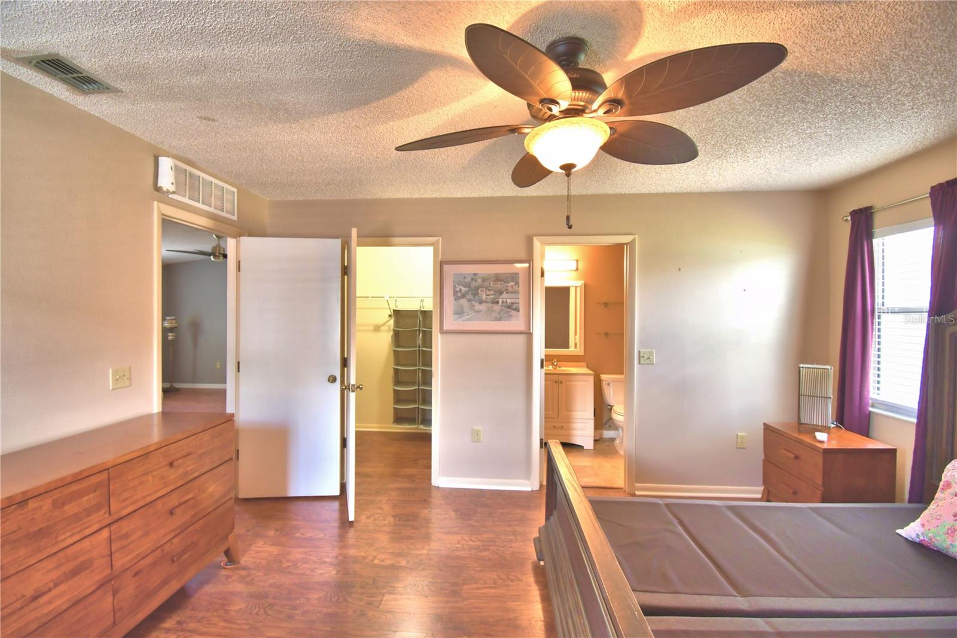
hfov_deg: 100.4
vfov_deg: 77.3
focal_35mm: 15
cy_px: 319
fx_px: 399
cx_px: 478
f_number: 4.5
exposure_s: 1/40
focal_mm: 10
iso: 400
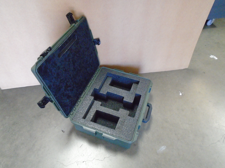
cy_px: 84
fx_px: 169
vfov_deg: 53.1
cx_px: 112
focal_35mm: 26
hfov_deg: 67.3
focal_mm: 4.6
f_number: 3.2
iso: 800
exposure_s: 1/80
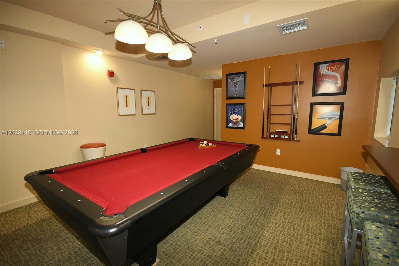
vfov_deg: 73.7
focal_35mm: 16
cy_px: 133
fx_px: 177
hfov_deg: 96.7
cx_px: 200
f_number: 8
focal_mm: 11
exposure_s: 1/125
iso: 4000
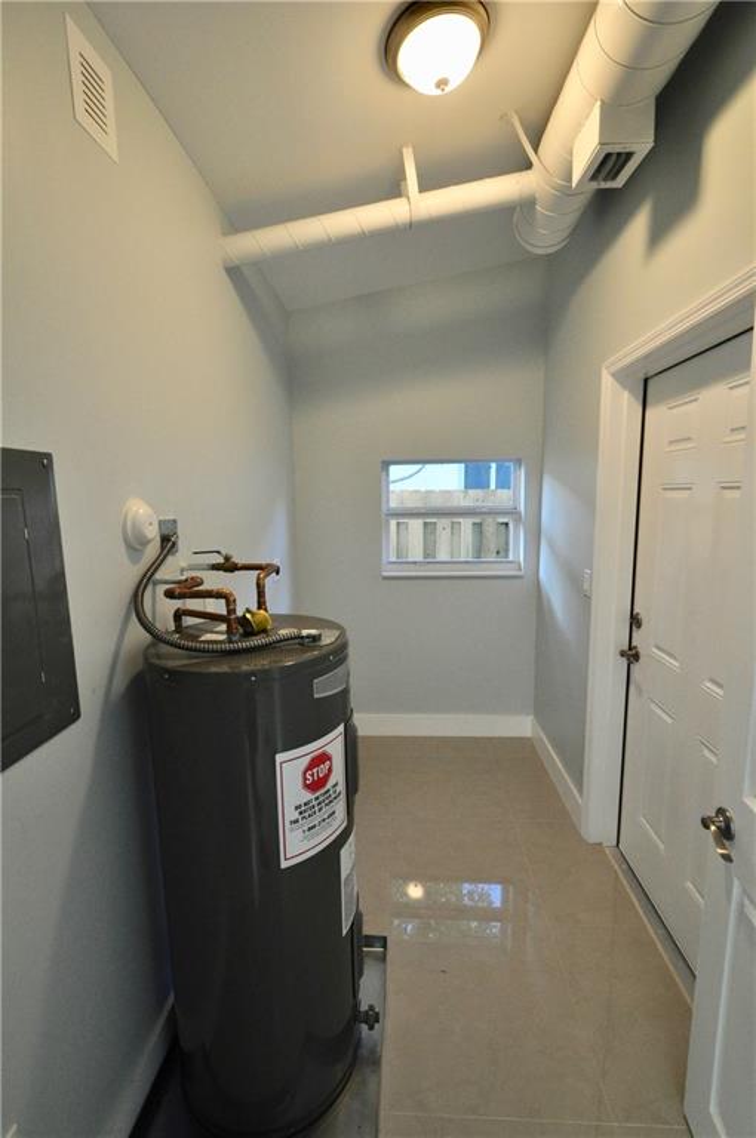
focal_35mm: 15
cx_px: 378
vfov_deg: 100.5
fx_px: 474
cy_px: 569
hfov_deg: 77.2
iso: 800
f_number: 7.1
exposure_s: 1/40
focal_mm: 10
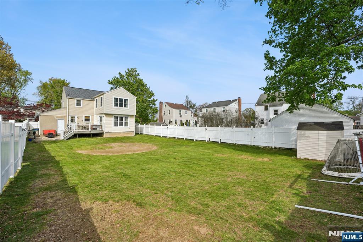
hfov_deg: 104.3
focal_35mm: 14
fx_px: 141
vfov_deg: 81.2
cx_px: 182
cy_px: 121
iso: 80
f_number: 10
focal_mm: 14
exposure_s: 1/125
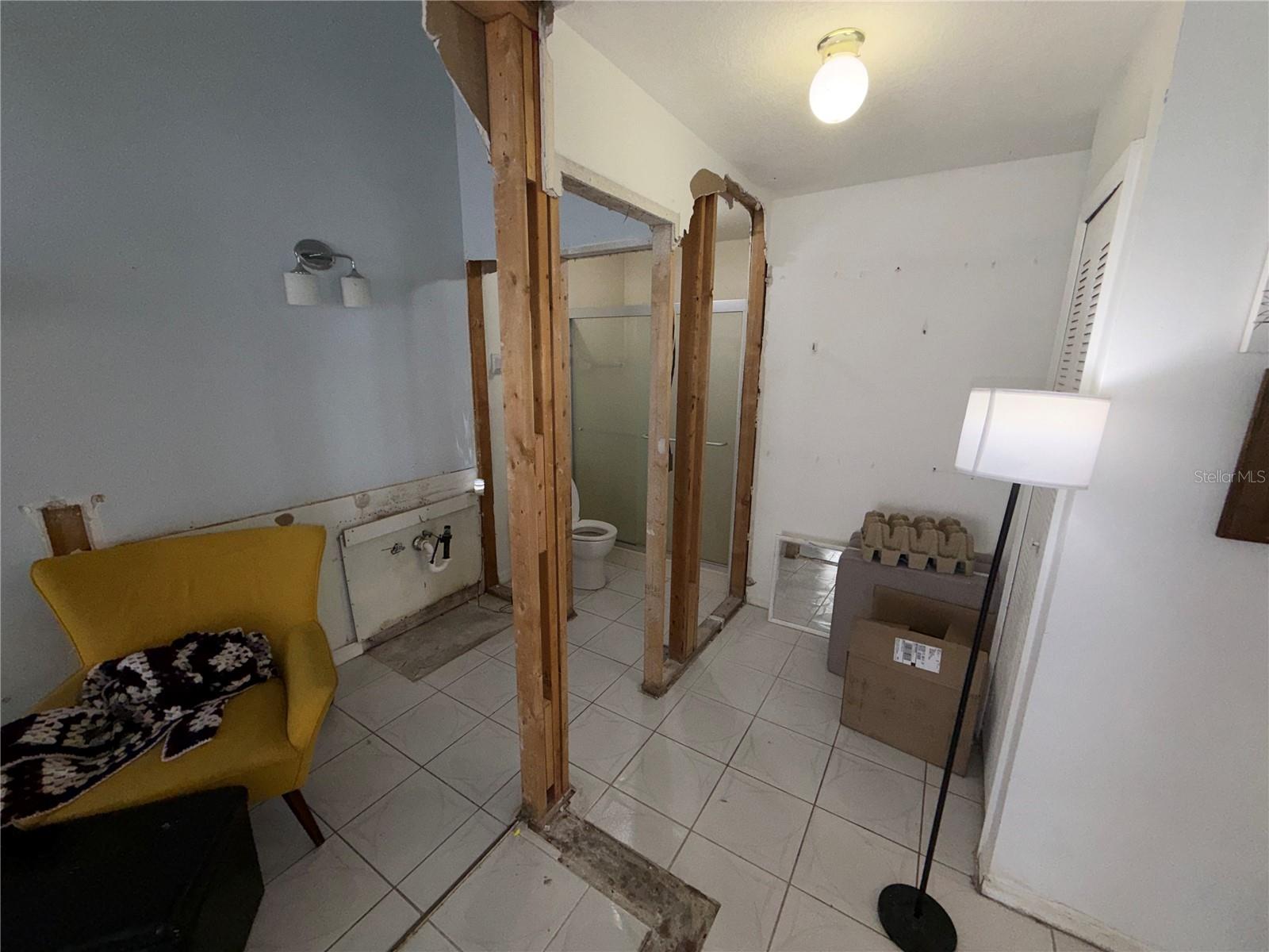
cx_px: 634
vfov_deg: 85.7
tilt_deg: -13.7
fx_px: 513
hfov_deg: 102.1
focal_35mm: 14
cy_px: 476
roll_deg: -0.8
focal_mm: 2.22
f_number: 2.2
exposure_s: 1/120
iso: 80
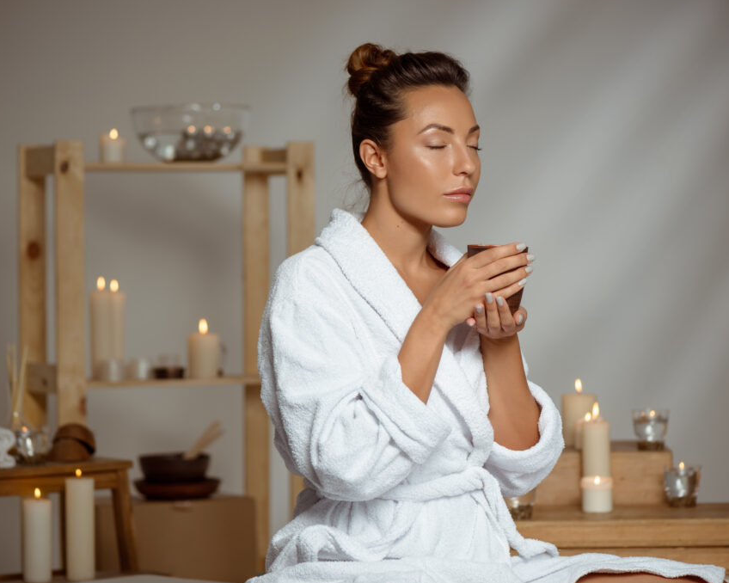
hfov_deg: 16.2
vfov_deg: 13.0
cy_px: 291
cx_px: 327
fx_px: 2567
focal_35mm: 119
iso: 100
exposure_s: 1/125
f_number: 3.5
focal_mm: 105
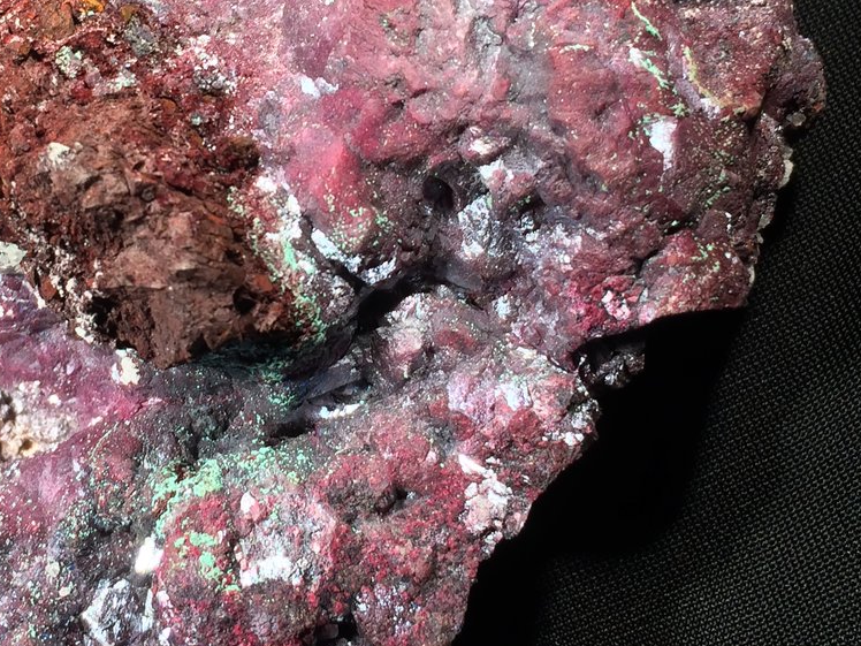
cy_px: 155
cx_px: 277
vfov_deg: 23.4
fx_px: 1542
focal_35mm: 62
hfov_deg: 30.9
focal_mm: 4.15
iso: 40
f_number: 2.2
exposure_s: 1/120
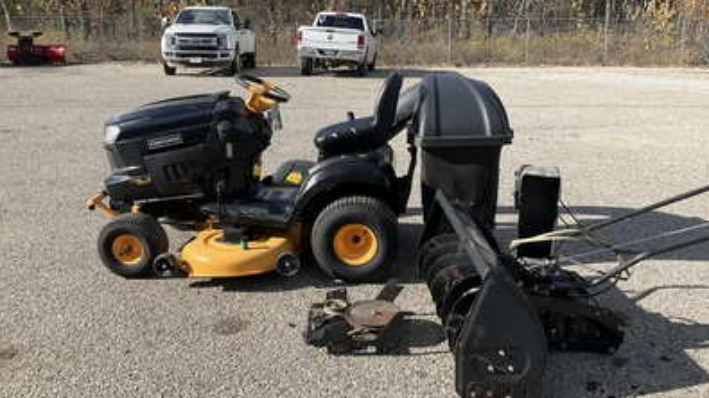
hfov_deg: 61.0
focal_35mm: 32
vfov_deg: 36.7
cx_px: 355
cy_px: 206
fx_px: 601
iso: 25
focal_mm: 3
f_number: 1.8
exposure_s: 1/1342
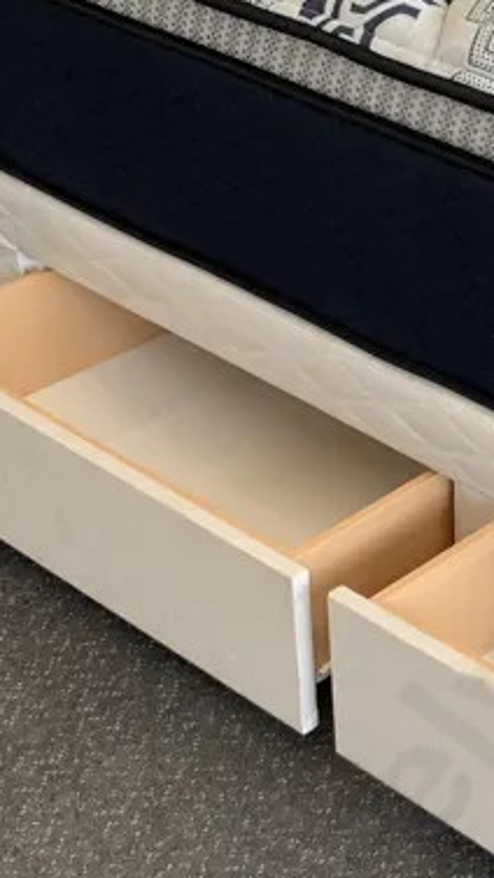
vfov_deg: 27.5
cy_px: 417
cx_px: 704
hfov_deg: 14.8
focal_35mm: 77
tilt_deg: -30.4
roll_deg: -4.8
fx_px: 1793
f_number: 1.8
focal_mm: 4.25
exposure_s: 1/101
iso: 25
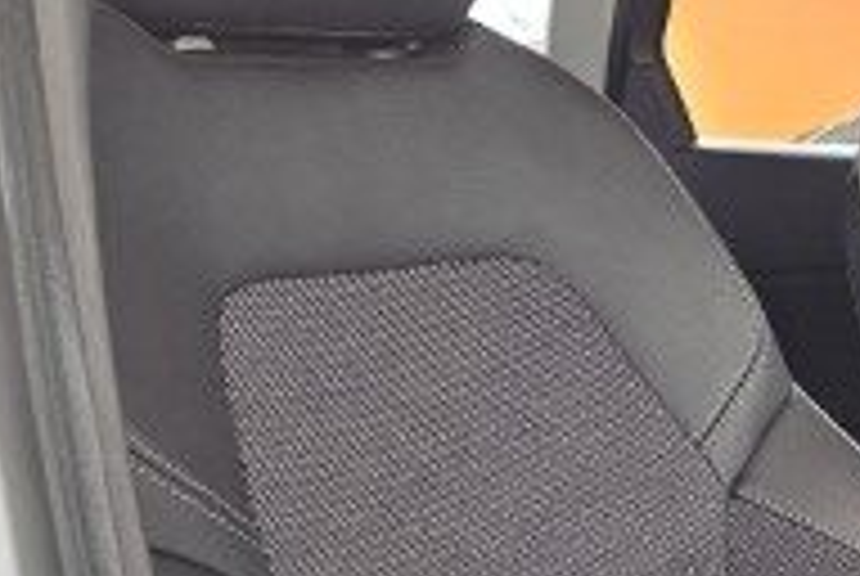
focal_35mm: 80
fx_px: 1914
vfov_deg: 16.5
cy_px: 666
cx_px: 1027
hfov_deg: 23.2
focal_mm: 6.3
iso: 1000
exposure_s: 1/100
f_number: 1.7
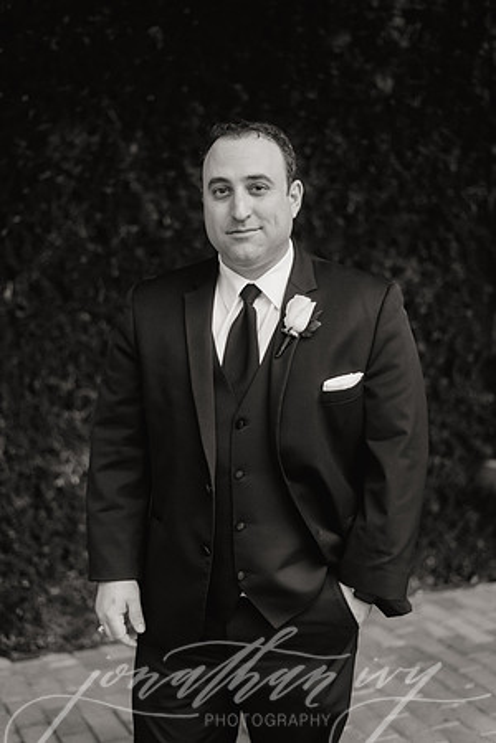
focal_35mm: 50
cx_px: 248
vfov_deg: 39.6
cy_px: 372
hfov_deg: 27.0
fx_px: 1033
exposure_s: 1/160
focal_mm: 50
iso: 800
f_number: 2.2
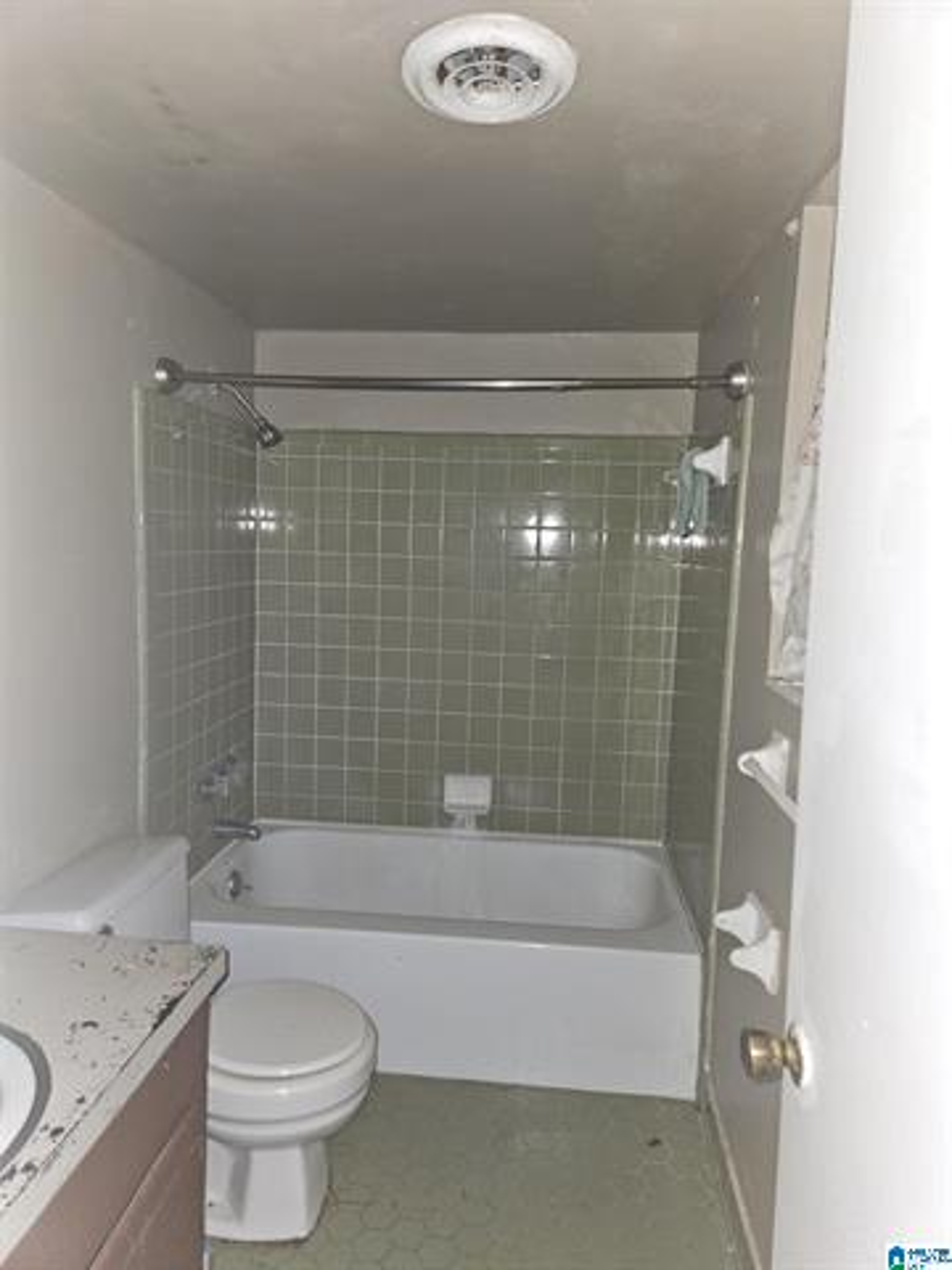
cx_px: 476
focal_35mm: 23
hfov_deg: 58.9
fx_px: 843
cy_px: 635
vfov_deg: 73.9
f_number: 1.8
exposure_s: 1/12.5
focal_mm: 5.4
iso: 125
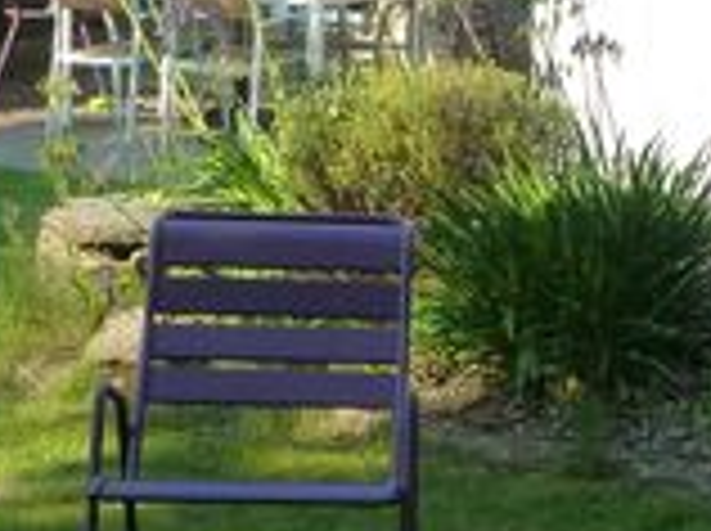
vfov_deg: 11.0
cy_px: -27
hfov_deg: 14.8
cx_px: 562
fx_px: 2728
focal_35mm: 133
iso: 125
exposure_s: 1/200
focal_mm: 5.7
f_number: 4
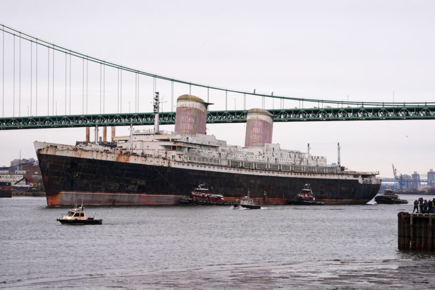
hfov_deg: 16.3
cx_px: 217
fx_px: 1522
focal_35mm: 126
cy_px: 144
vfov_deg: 10.9
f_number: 2.8
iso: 160
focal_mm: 125
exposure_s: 1/4000
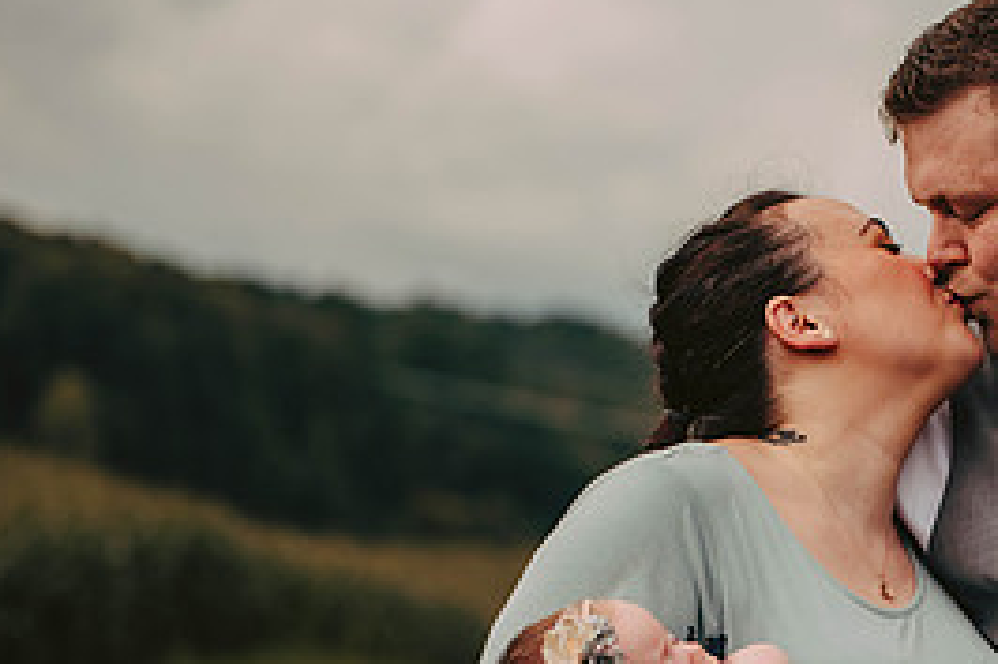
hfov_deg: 10.3
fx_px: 5485
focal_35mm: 198
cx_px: 1066
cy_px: 583
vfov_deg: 6.9
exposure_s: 1/1600
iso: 200
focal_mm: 86
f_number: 2.8
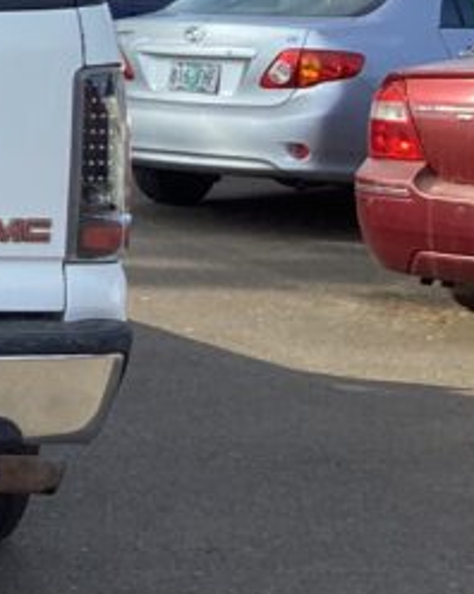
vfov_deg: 15.3
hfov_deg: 11.5
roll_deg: +0.8
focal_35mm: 125
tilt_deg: -5.0
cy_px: 91
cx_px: -342
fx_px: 2195
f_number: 2.4
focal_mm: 3.3
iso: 25
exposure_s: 1/741
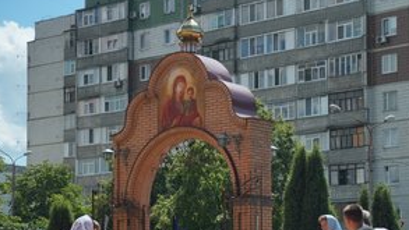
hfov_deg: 21.3
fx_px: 1085
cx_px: 228
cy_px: 179
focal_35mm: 100
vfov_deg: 12.1
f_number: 2.8
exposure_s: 1/250
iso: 500
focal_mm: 70
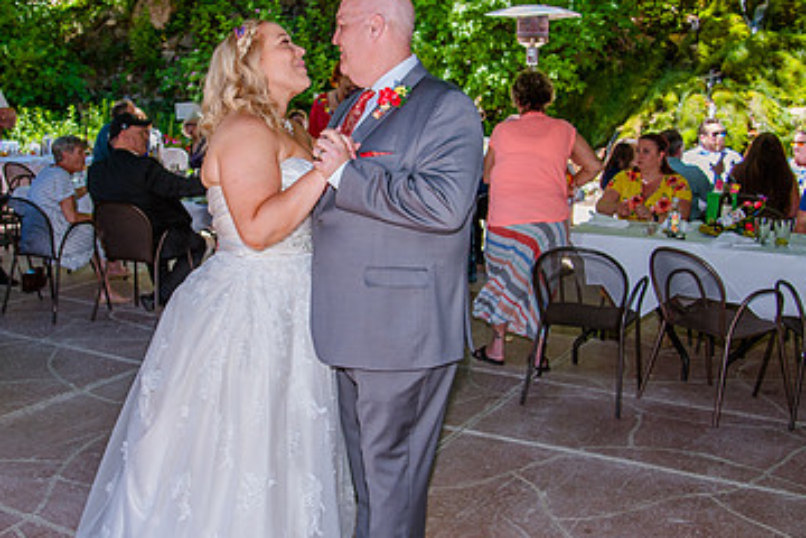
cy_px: 240
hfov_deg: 45.1
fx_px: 963
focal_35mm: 43
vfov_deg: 31.2
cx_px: 308
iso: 320
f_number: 4
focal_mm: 24
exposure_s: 1/400
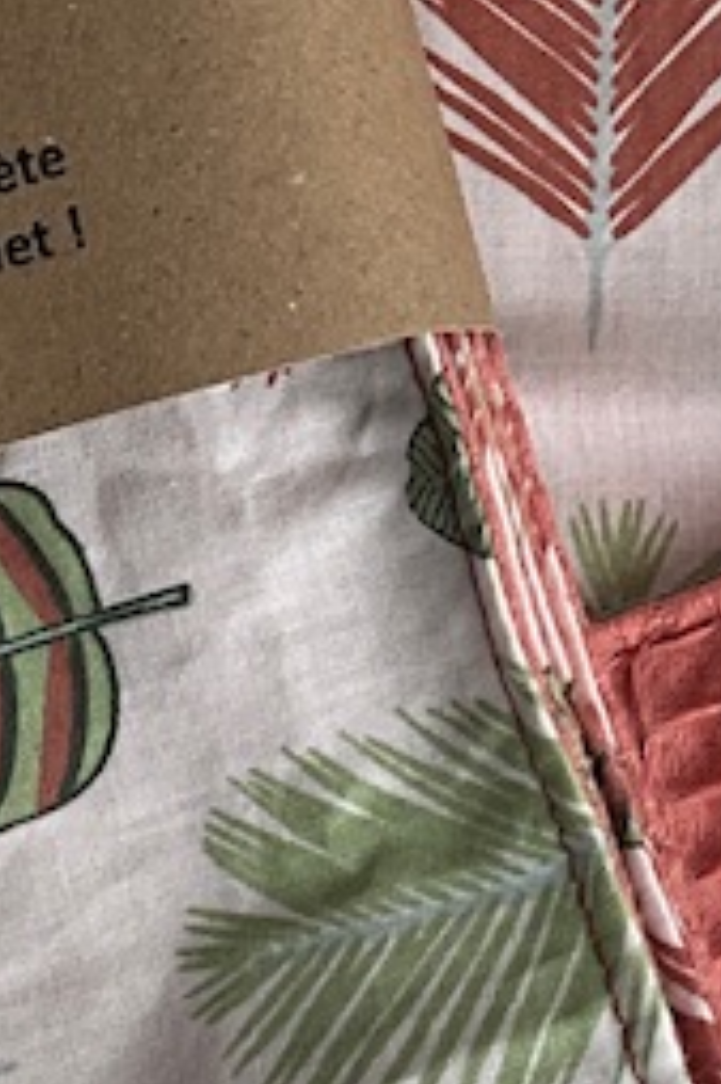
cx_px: 922
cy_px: -380
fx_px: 4572
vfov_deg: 13.0
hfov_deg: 8.9
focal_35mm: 152
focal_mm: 3
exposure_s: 1/380
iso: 25
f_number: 1.8
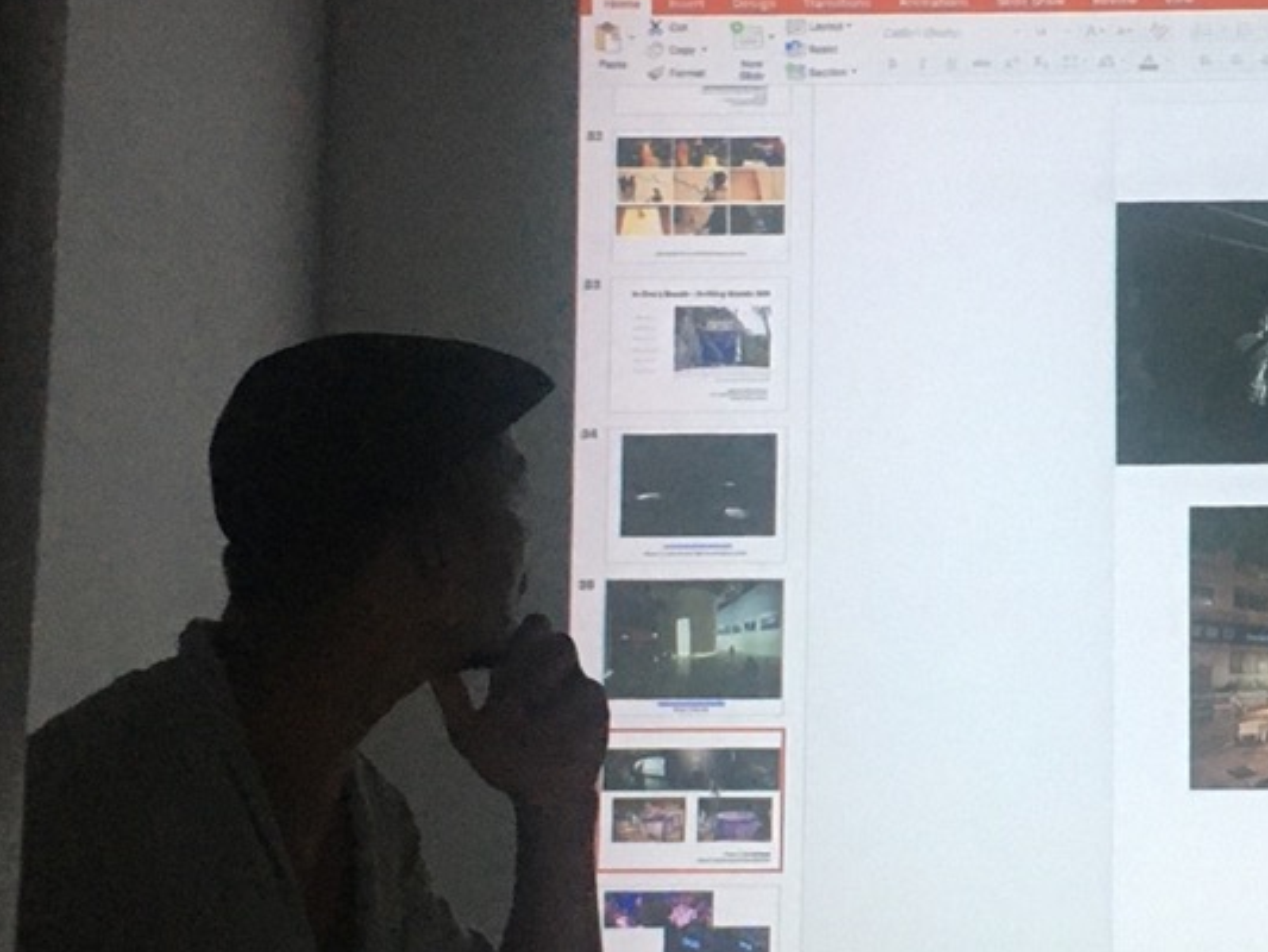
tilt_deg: +8.7
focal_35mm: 87
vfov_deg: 17.0
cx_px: 1242
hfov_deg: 21.8
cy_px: 481
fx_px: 3188
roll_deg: +1.0
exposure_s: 1/33
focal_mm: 4.15
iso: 160
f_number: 2.2
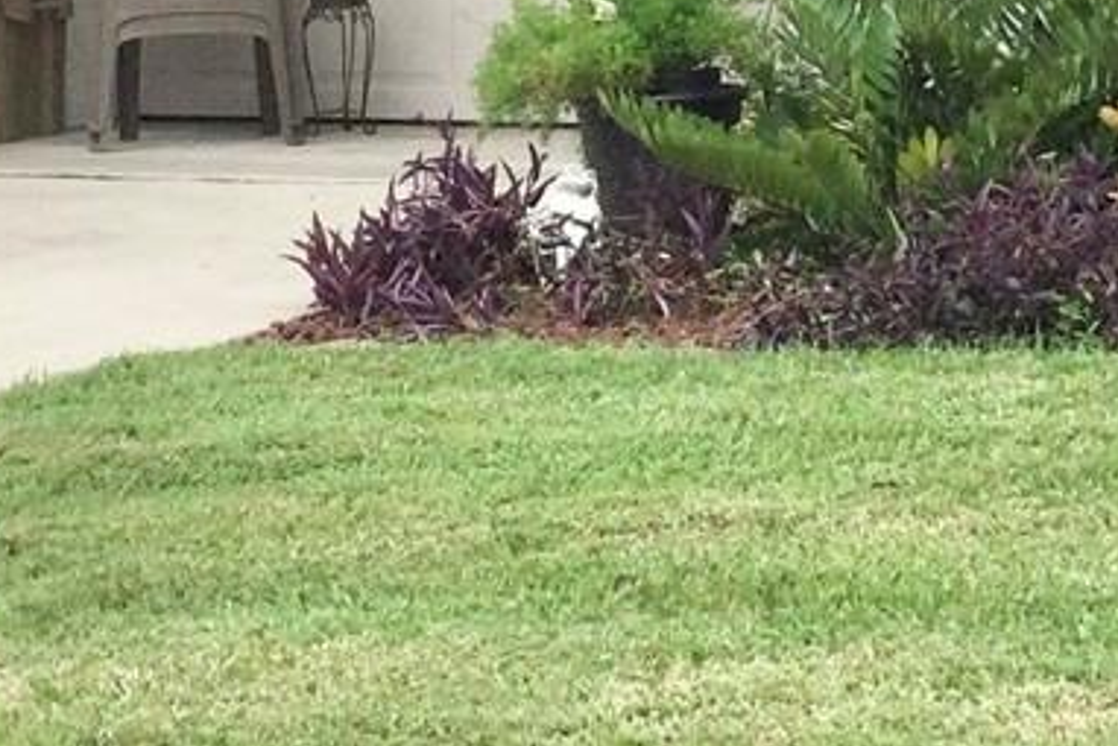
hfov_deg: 15.0
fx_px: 4194
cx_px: 989
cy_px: -23
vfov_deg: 10.1
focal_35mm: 135
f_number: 2.4
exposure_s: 1/849
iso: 25
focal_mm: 3.3
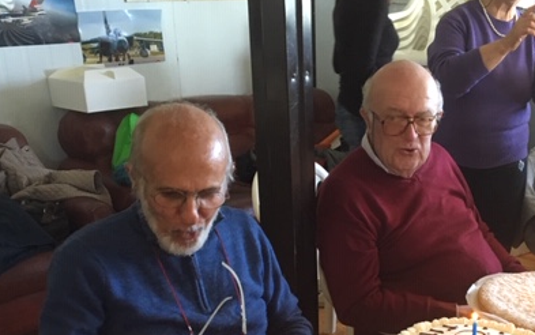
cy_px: 296
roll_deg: -1.5
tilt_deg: -22.9
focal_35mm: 50
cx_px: 378
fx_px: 729
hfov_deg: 39.5
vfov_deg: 25.1
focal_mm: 4.15
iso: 200
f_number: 2.2
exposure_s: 1/33
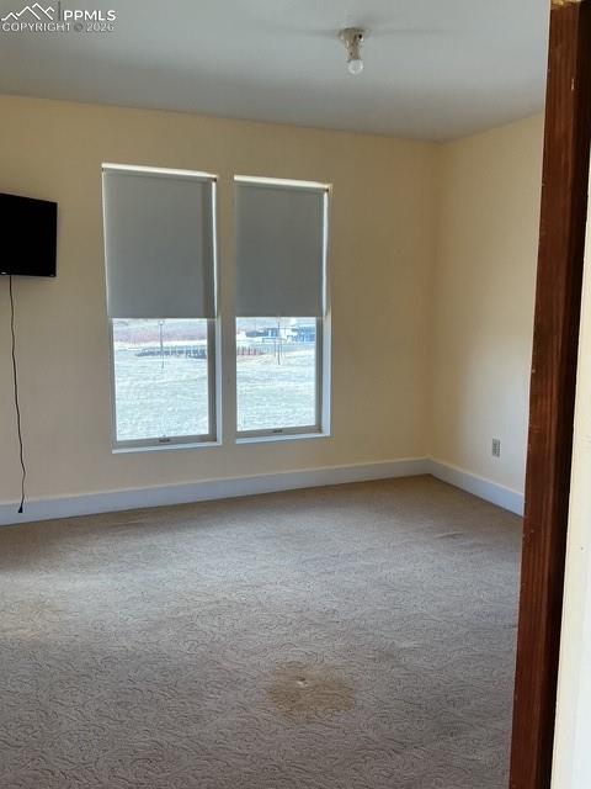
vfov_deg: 61.7
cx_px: 296
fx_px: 660
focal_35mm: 29
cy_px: 394
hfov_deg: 48.2
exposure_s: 1/120
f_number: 1.8
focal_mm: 3
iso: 50
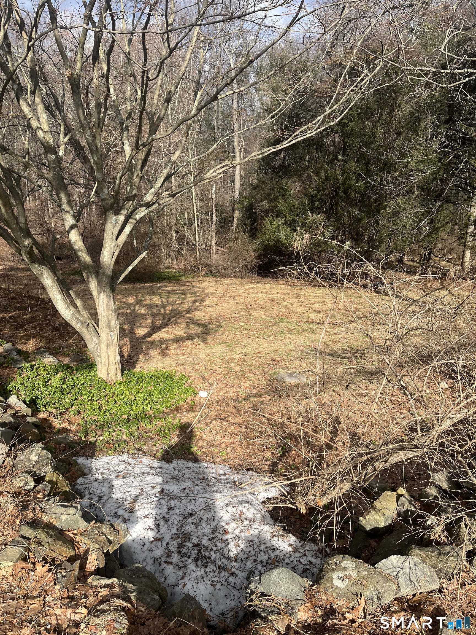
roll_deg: +0.2
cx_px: 238
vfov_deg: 67.3
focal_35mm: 26
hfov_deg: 53.1
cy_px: 318
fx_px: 477
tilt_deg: -13.9
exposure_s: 1/2137
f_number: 1.6
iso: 50
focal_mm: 5.1
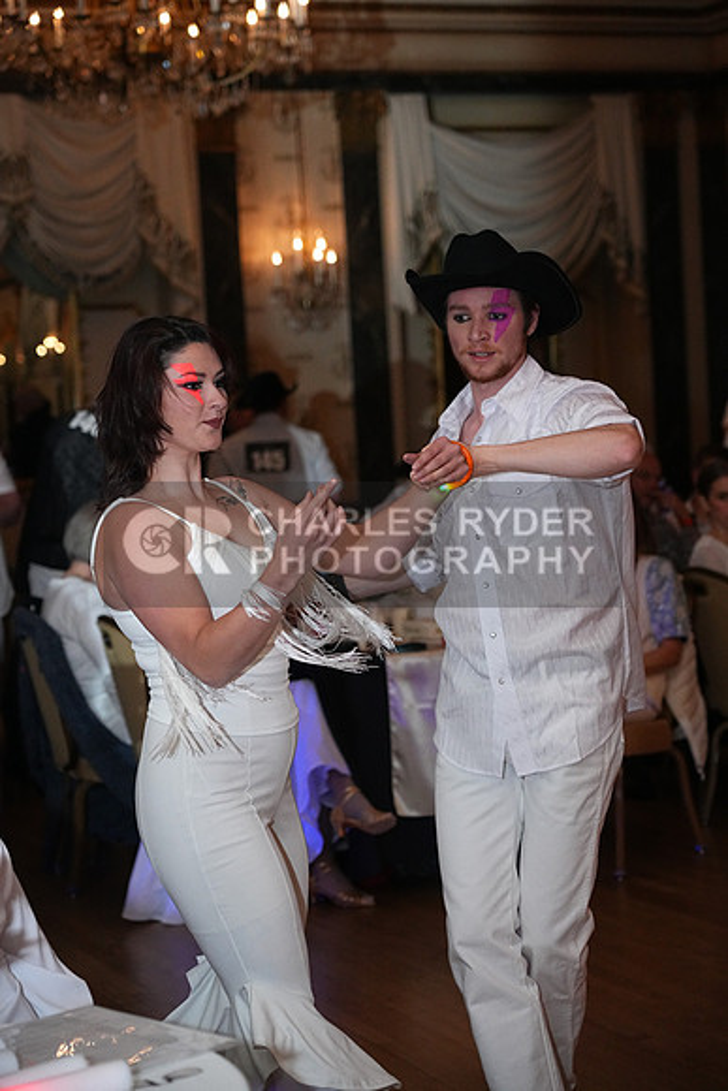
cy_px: 546
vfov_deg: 27.3
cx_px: 364
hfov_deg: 18.4
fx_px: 2243
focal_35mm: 74
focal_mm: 74
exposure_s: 1/200
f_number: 4
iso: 5000
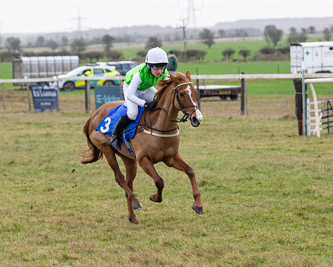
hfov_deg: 10.1
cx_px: 182
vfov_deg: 8.1
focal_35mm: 191
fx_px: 1880
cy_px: 149
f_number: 5
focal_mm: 110
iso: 500
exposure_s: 1/800
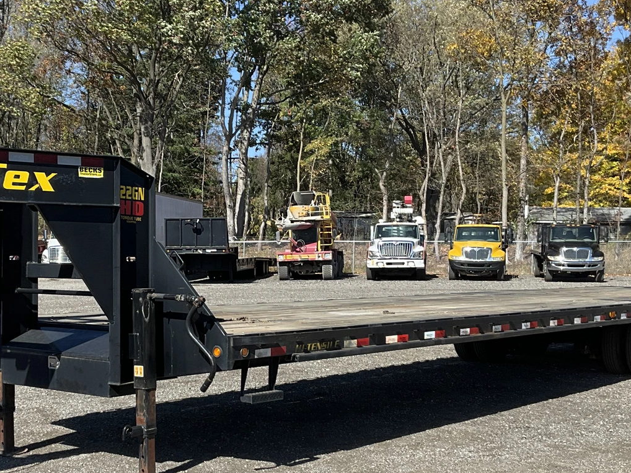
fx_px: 1039
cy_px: 273
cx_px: 237
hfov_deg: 33.6
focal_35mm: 57
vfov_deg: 25.6
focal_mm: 3
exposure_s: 1/1377
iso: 25
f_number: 1.8
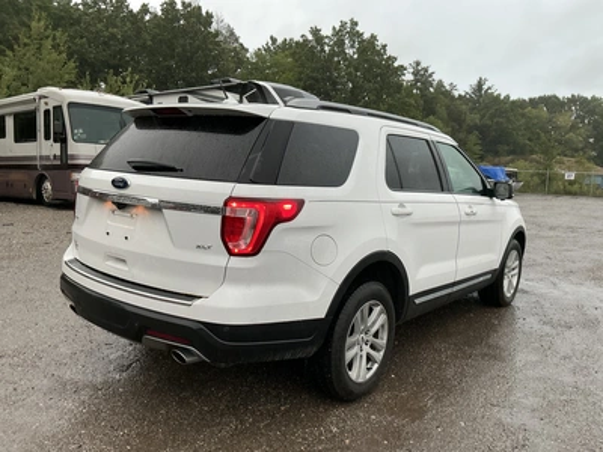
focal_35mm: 28
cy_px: 226
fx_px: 488
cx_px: 302
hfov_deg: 63.4
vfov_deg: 49.7
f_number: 1.8
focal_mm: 3
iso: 64
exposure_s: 1/82
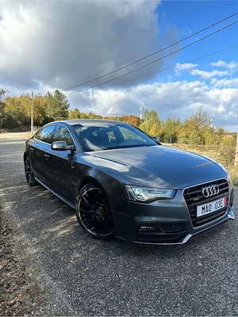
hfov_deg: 56.8
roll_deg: -0.5
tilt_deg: -6.4
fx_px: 220
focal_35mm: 24
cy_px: 158
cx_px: 119
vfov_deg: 71.6
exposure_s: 1/2591
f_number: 1.78
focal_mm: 6.86
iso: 80
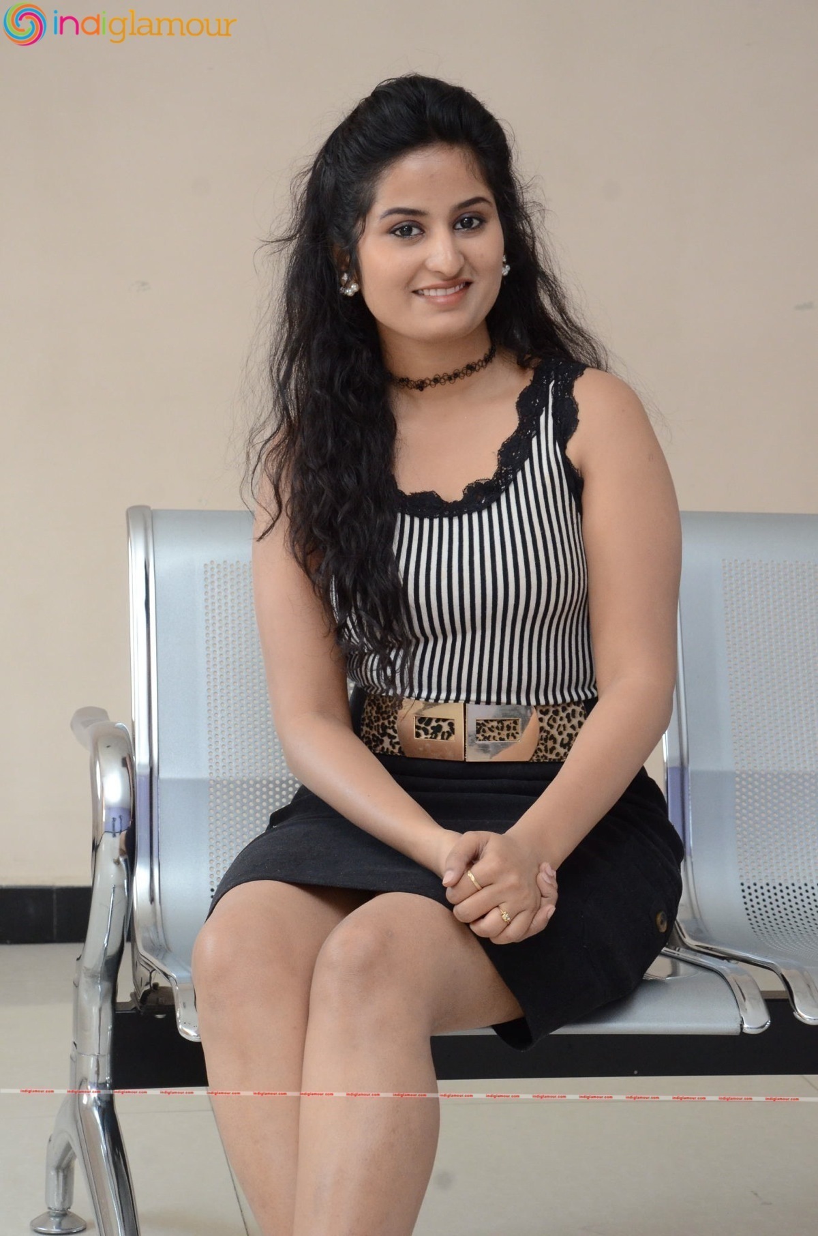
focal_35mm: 87
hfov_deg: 15.6
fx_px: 2979
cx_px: 409
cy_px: 618
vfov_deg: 23.4
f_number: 6.3
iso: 2000
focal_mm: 58
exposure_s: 1/125
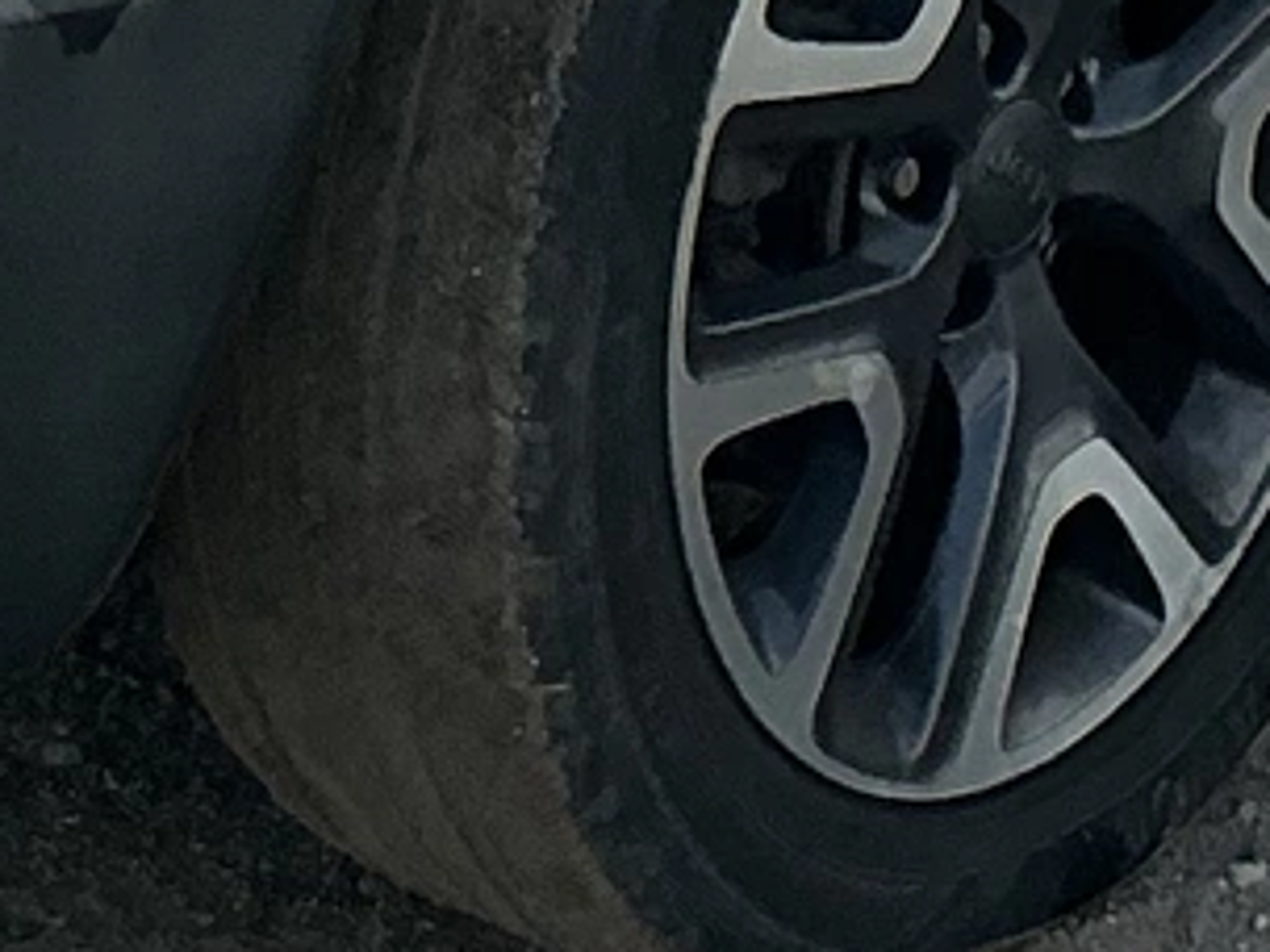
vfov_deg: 7.5
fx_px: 6751
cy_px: -1470
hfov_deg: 10.7
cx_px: 627
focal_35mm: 184
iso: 25
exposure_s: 1/1675
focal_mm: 3
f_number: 1.8
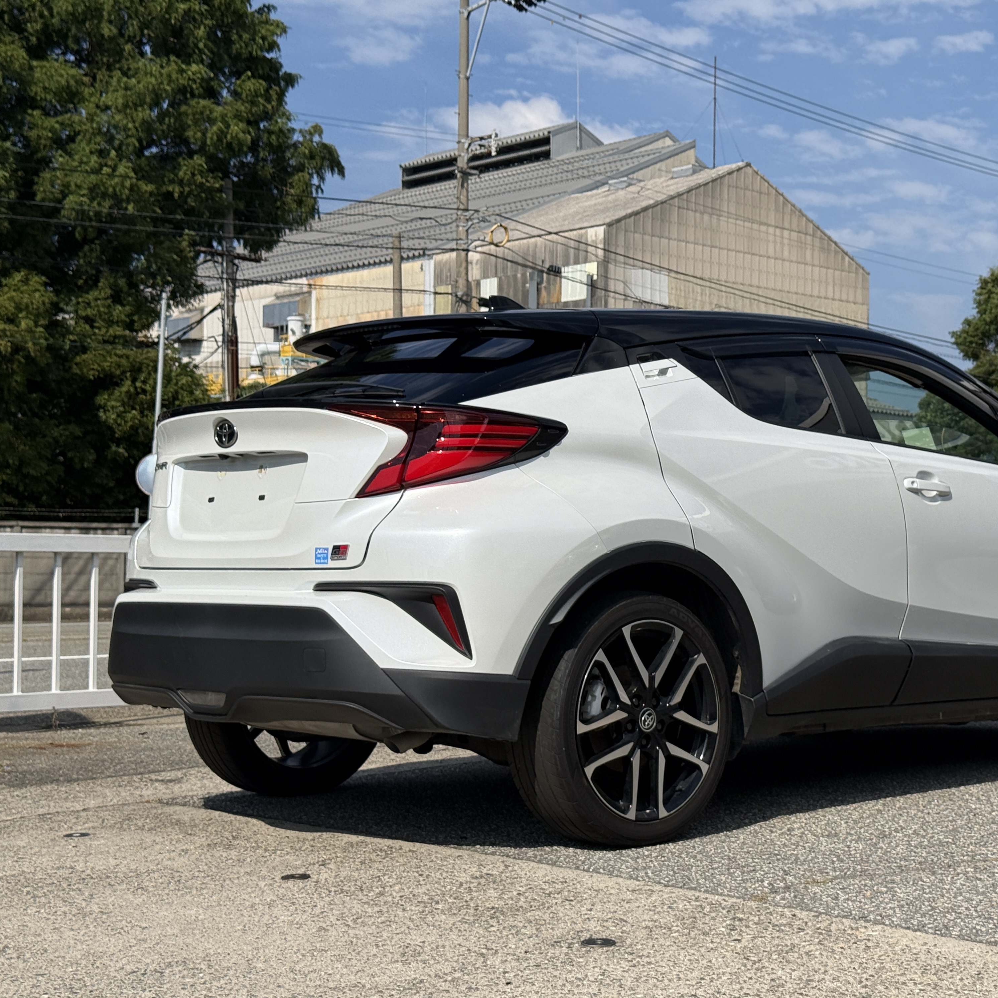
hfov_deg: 29.8
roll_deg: +0.1
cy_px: 498
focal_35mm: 57
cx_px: 667
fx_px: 1859
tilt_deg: +2.6
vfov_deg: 30.0
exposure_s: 1/11364
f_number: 1.78
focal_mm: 6.76
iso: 80
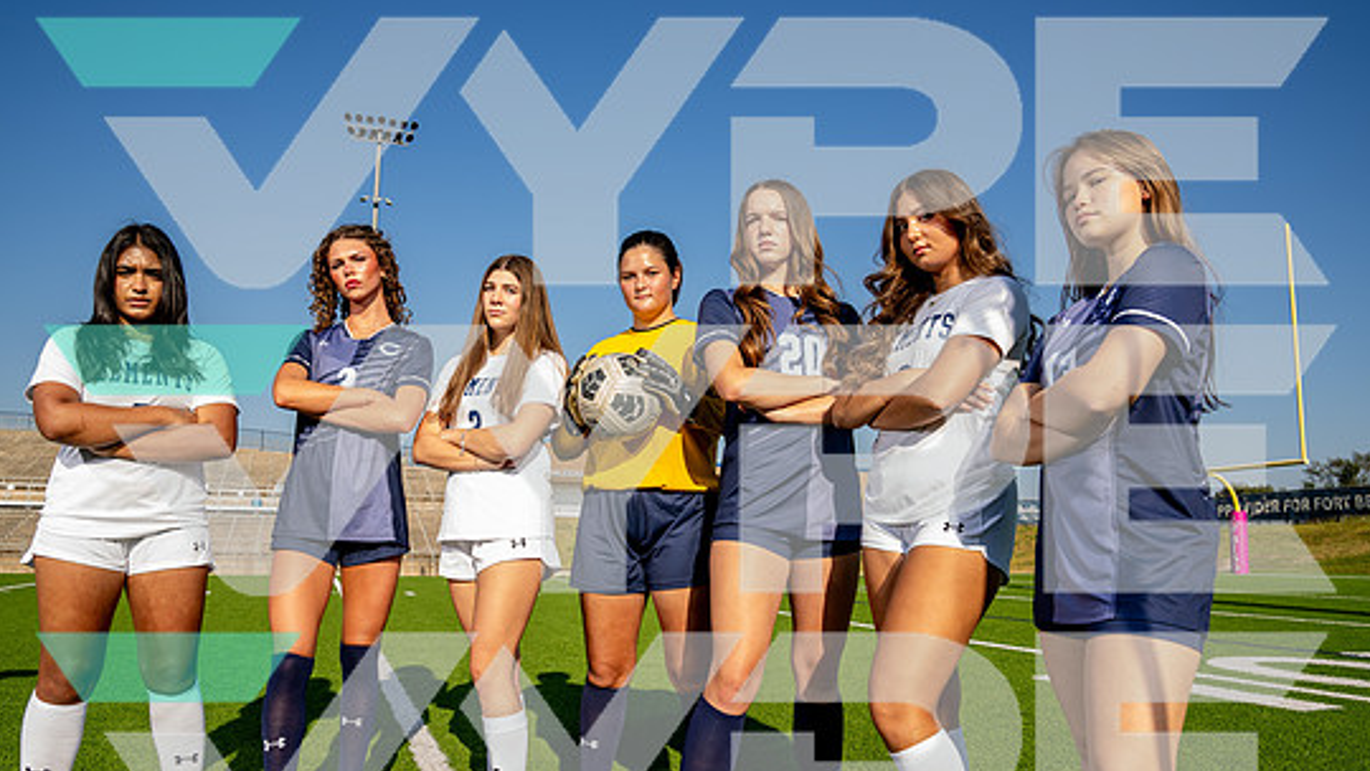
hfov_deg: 69.8
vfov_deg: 42.7
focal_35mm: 27
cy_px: 460
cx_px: 690
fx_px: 981
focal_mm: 24
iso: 50
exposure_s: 1/125
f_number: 7.1
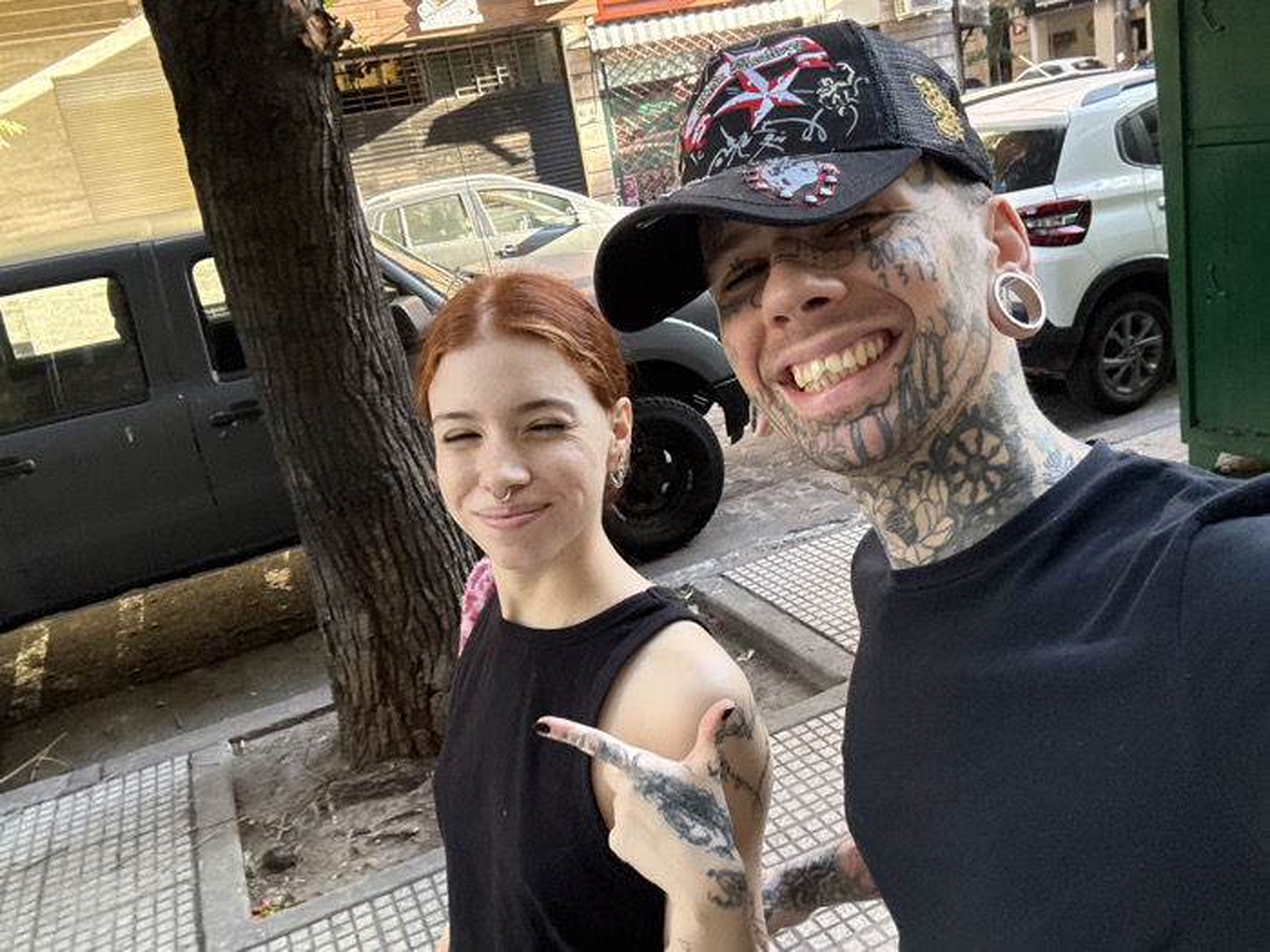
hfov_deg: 60.0
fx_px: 1101
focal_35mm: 30
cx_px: 635
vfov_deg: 46.8
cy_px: 476
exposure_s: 1/60
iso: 100
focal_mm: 2.69
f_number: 1.9
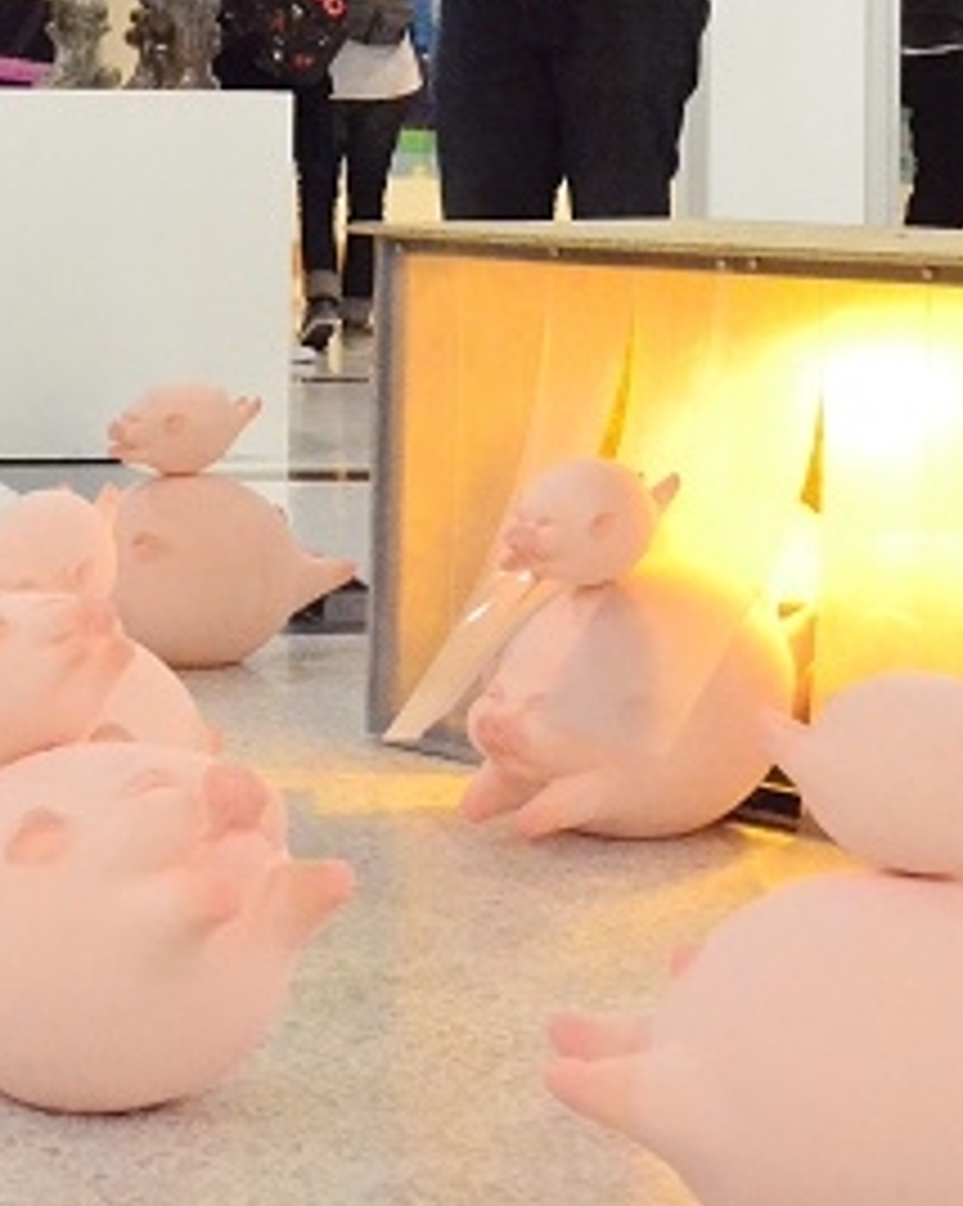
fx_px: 3602
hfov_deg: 14.9
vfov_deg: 18.7
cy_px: 164
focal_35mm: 101
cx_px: -58
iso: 6400
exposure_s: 1/125
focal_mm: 24
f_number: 5.6
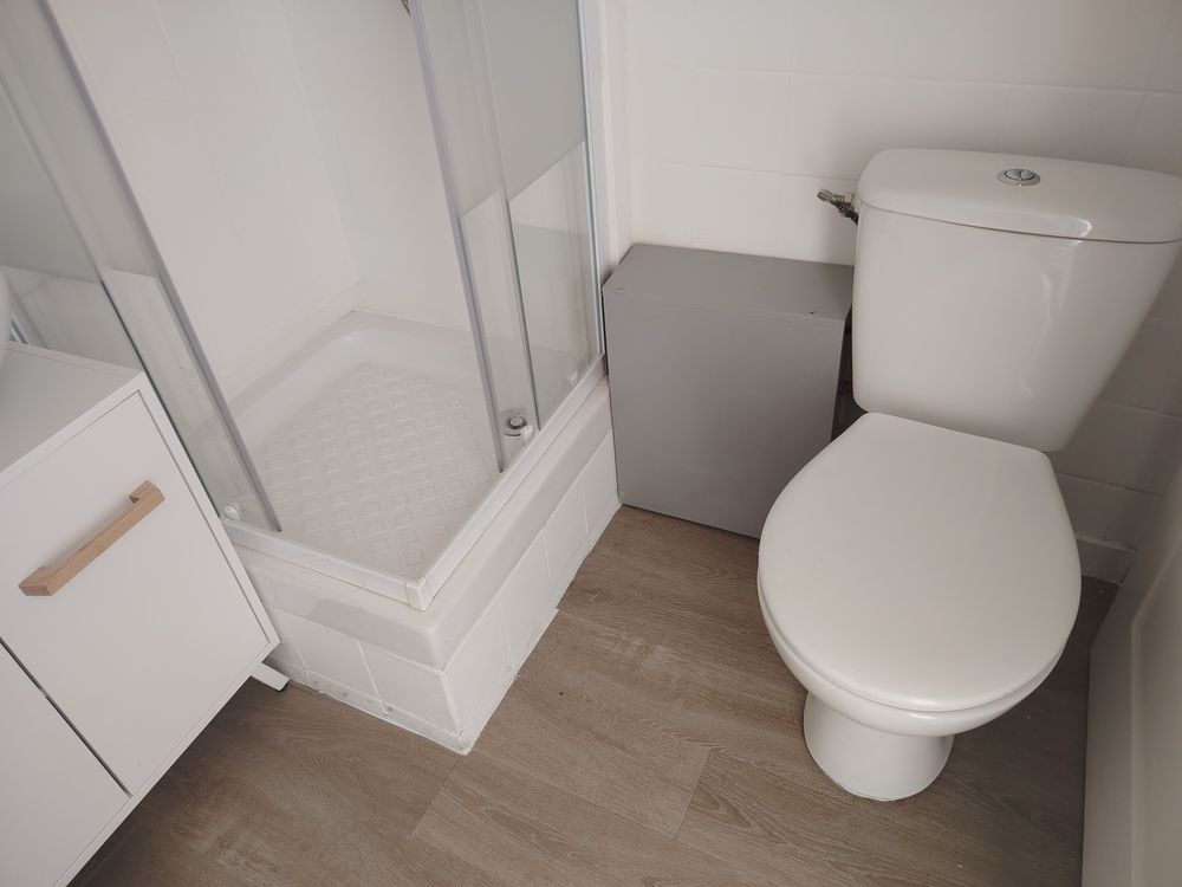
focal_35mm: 24
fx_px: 820
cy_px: 444
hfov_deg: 71.6
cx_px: 591
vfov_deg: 56.8
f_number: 1.75
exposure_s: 1/33.3
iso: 1784
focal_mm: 5.25
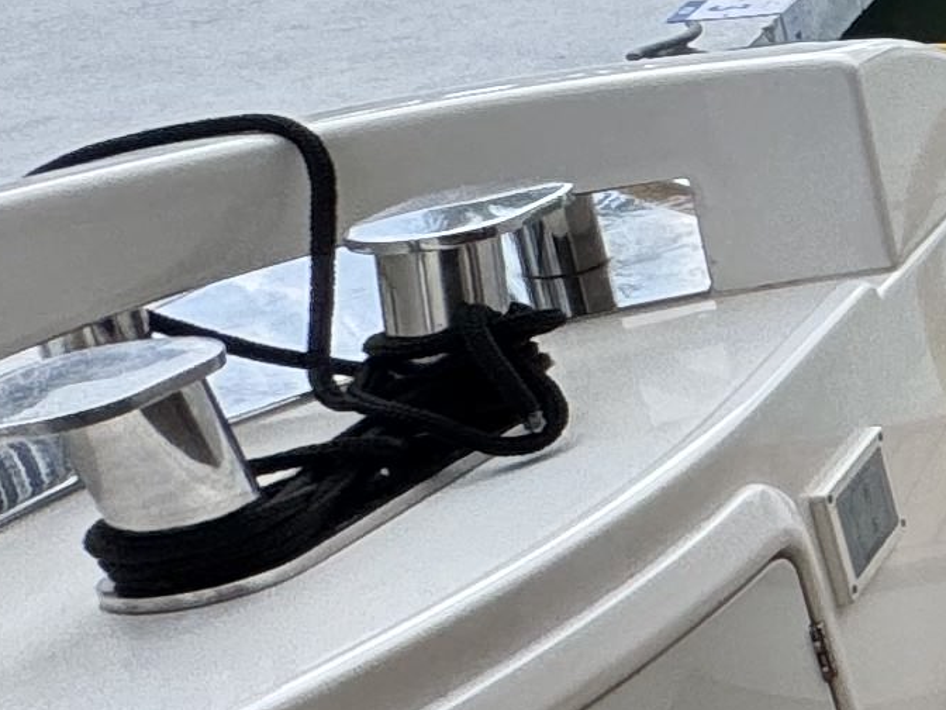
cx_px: 2751
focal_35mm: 84
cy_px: 52
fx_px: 2296
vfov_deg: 17.3
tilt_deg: -16.2
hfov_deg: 12.0
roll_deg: -1.2
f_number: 2.2
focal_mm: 2.22
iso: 40
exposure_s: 1/1217
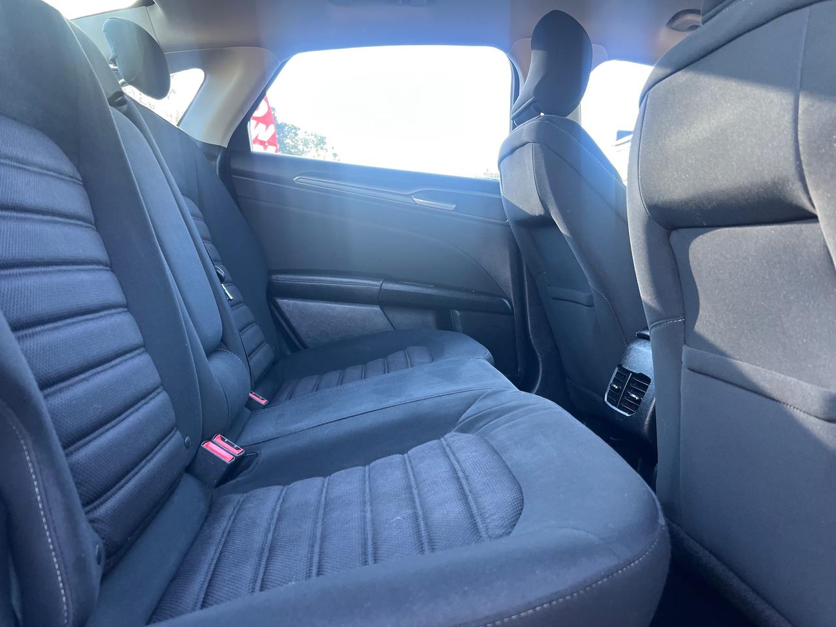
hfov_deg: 67.3
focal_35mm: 26
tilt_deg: -6.7
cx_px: 418
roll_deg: -1.8
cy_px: 314
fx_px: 628
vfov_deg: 53.1
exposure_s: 1/112
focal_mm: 5.7
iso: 125
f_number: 1.5
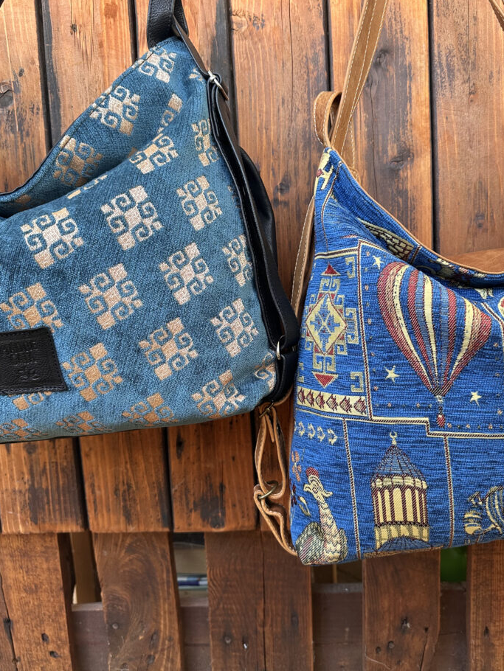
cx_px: 277
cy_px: 317
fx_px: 524
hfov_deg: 51.3
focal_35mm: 27
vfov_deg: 65.3
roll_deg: +1.9
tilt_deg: -4.8
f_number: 1.78
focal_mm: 6.86
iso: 160
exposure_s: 1/121
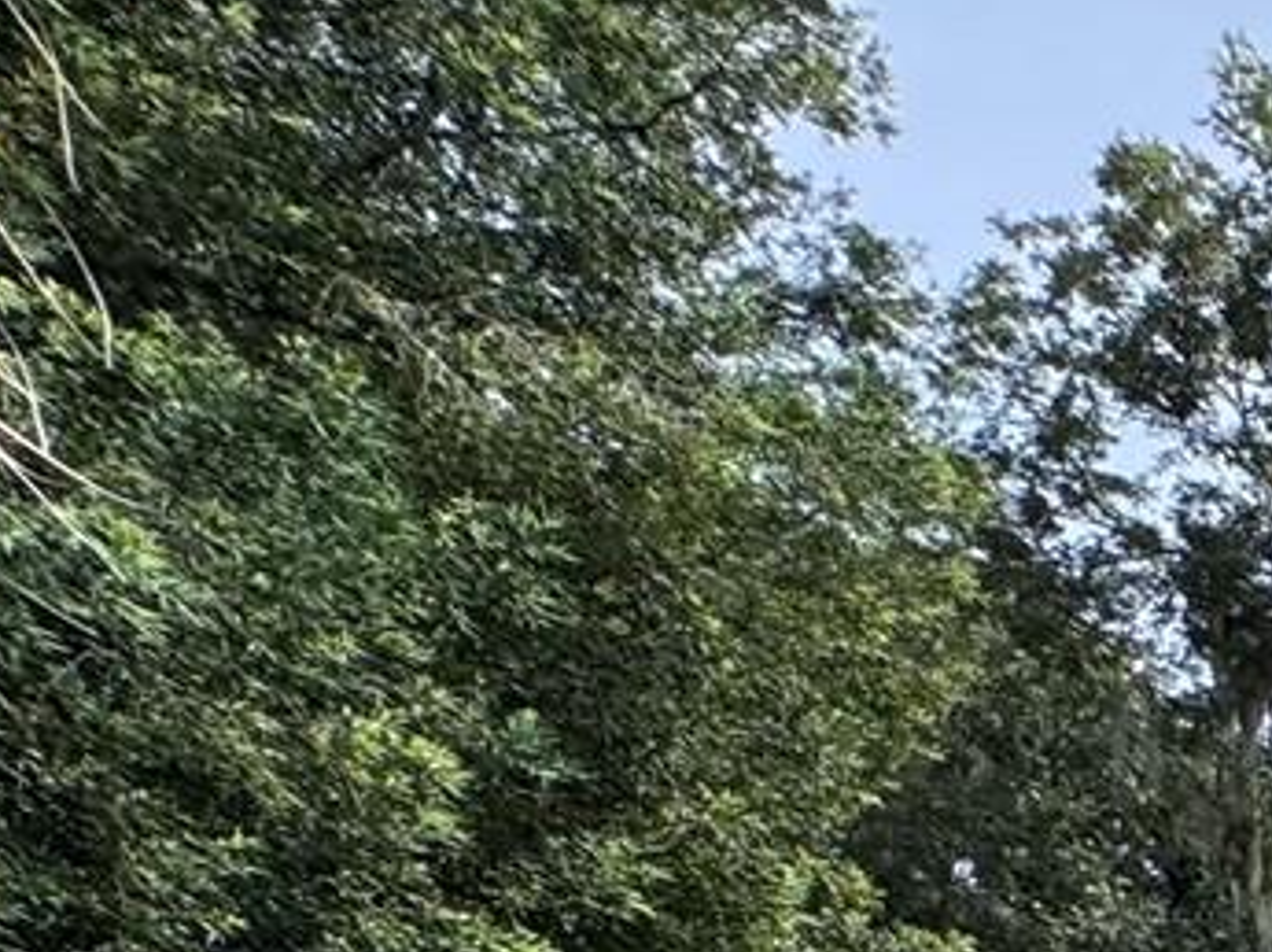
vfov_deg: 16.3
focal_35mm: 65
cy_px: 1993
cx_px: 2780
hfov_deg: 17.1
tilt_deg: -5.5
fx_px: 2386
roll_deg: +0.7
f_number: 2.2
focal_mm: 2.22
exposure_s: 1/849
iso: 50
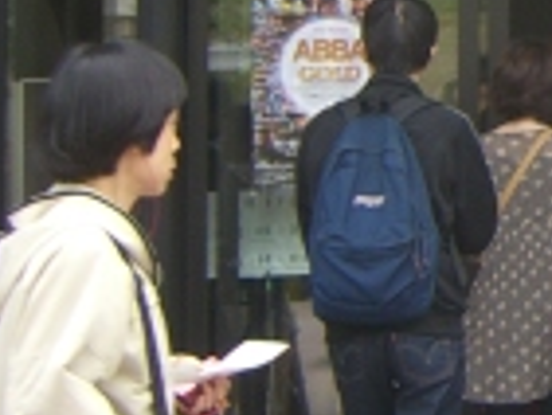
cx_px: 1159
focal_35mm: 172
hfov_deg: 10.4
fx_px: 2745
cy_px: -31
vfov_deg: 8.6
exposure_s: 1/125
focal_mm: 6.2
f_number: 2.7
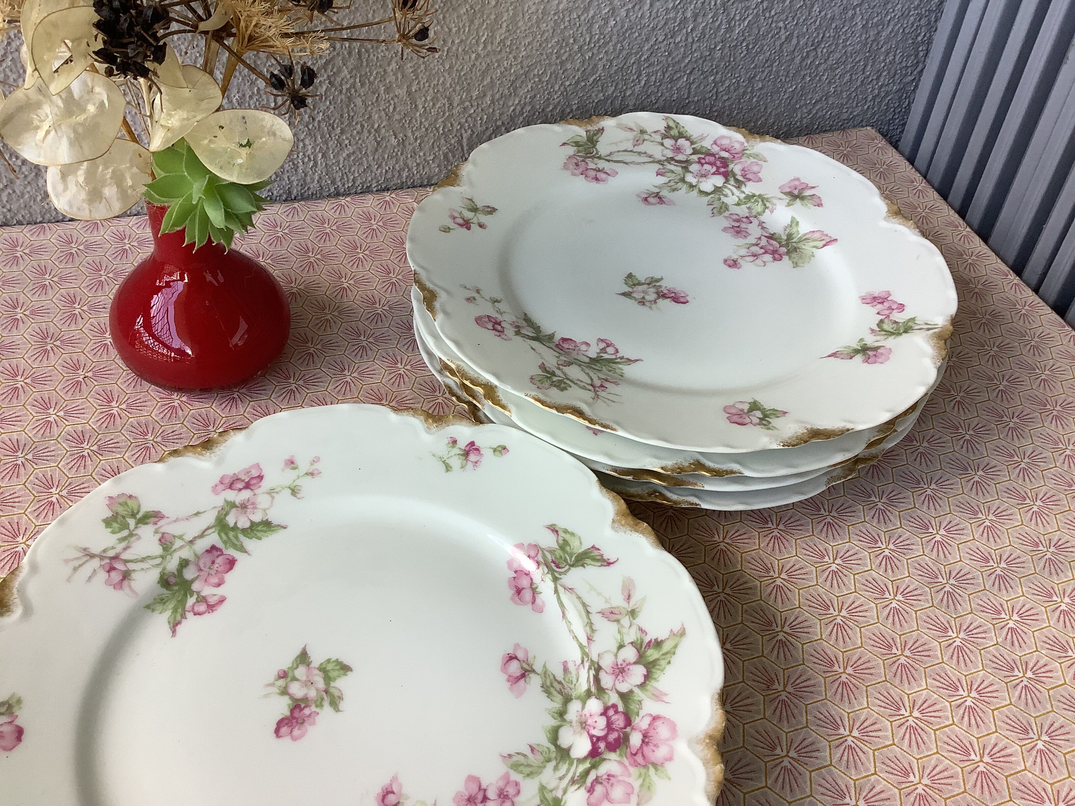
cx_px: 538
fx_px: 963
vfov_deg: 45.4
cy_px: 403
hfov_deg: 58.4
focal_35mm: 31
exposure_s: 1/120
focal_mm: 3.3
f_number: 2.4
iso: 64
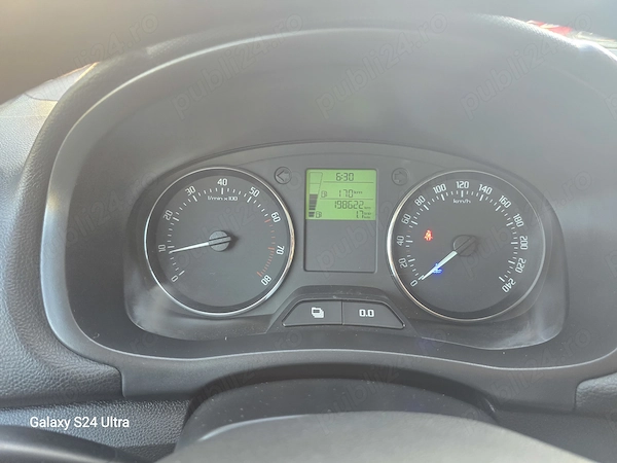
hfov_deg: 73.9
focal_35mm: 23
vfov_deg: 58.9
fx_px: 410
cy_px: 232
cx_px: 308
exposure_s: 1/100
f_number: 1.7
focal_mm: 6.3
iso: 400
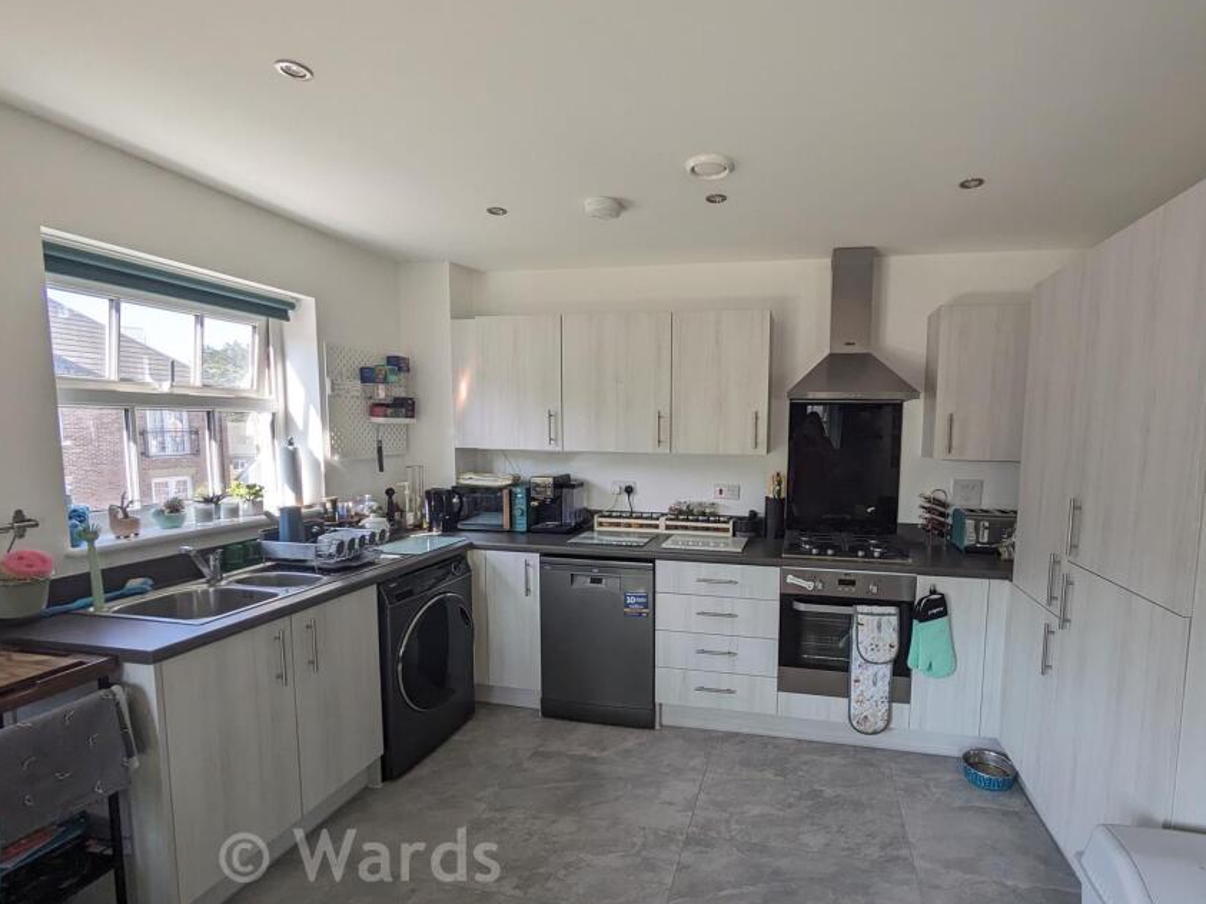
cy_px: 482
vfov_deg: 74.6
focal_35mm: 17
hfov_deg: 90.4
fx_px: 592
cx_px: 692
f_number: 2.2
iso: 55
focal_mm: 1.83
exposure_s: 1/173
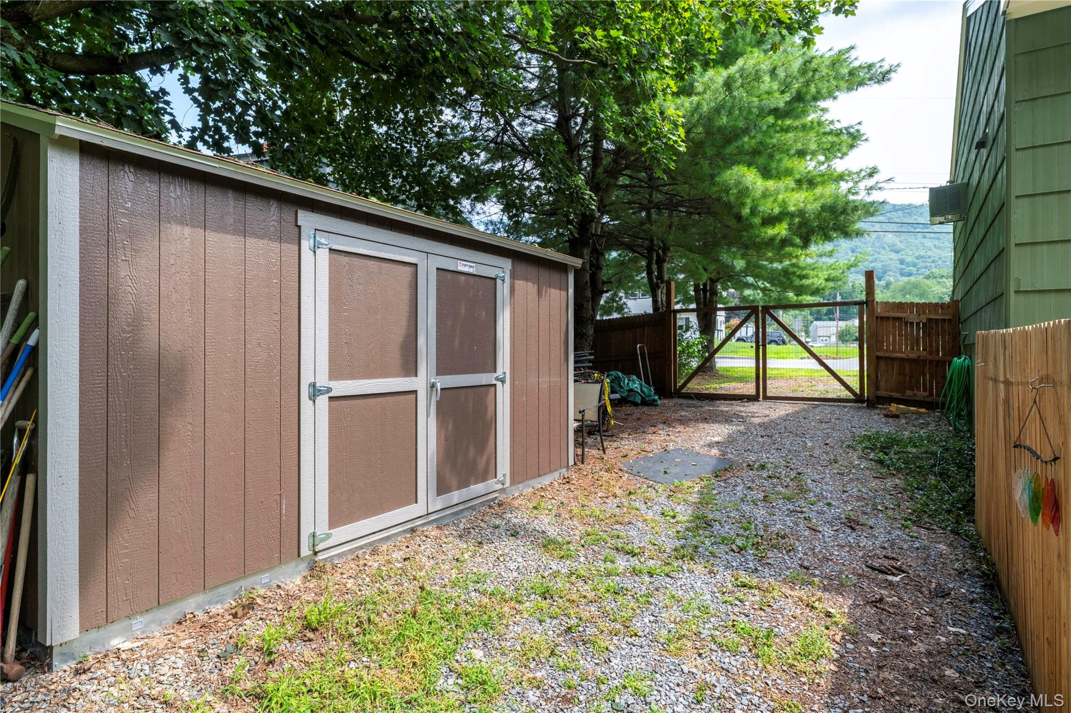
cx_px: 536
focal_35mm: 19
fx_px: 565
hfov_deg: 86.9
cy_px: 356
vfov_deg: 64.5
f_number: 8
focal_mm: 19
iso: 320
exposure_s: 1/1250
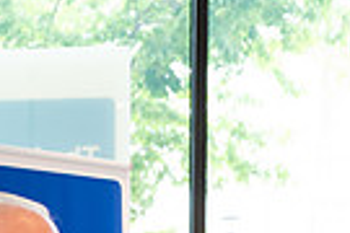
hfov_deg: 17.8
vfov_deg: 11.3
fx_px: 1069
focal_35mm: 110
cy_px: 457
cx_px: -62
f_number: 3.2
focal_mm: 24
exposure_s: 1/200
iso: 1250
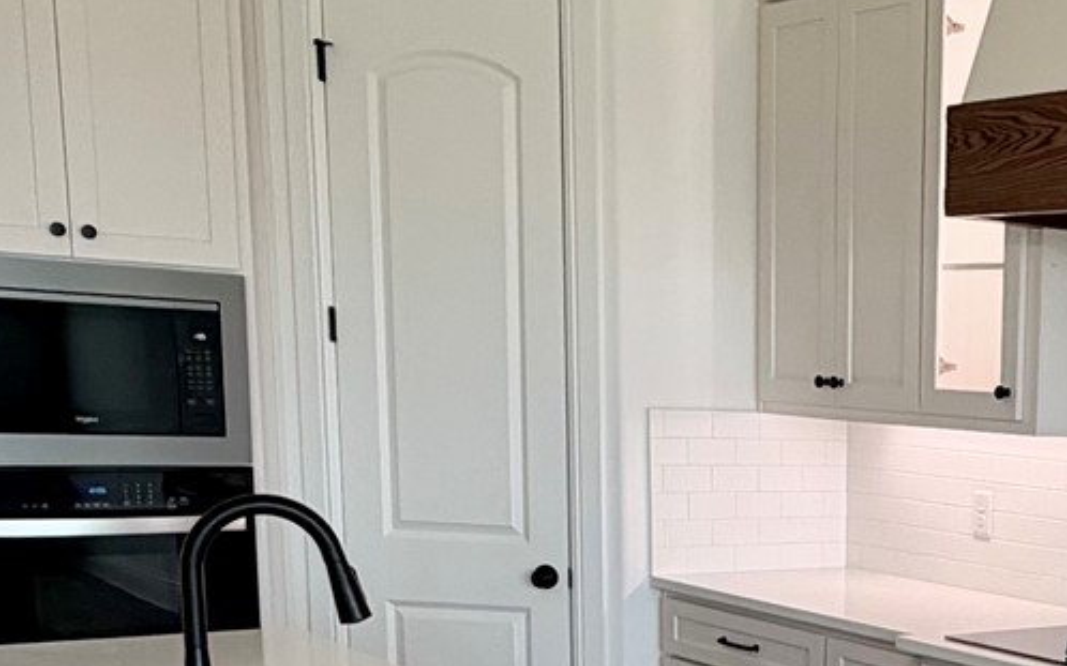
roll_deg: -1.8
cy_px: 737
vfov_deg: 20.3
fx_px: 1773
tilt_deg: -12.0
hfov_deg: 30.2
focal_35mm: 61
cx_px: 1157
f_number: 2.2
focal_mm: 2.22
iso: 80
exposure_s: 1/120
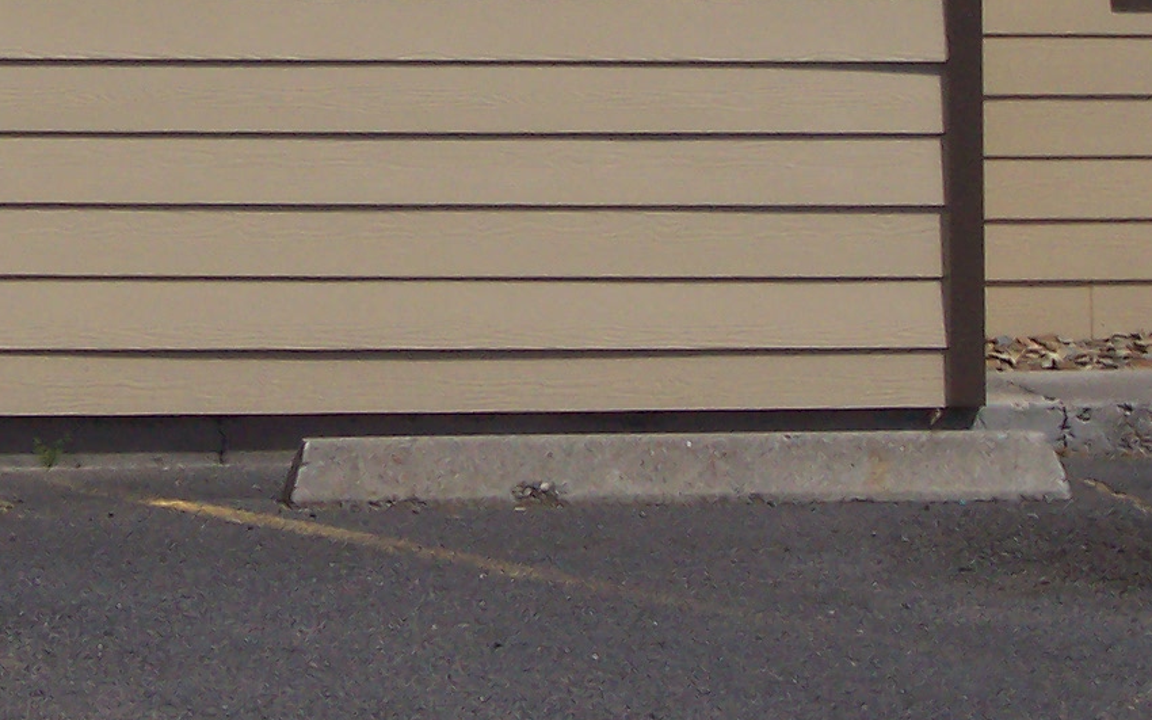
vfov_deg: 7.8
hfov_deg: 12.7
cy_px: -518
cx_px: 339
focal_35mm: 164
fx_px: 5148
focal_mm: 10.7
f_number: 5.6
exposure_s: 1/1000
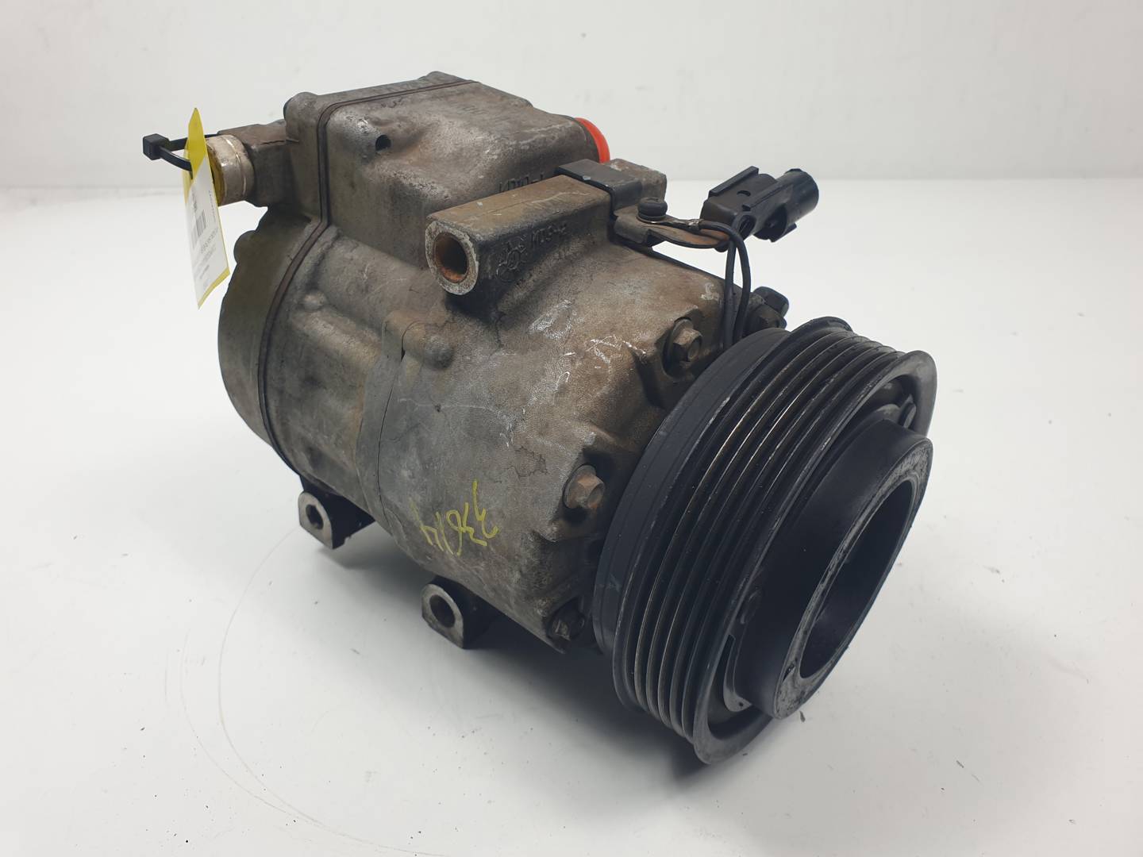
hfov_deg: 67.3
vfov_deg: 53.1
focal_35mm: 26
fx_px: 859
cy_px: 428
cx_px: 572
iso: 50
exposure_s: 1/192
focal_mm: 4.3
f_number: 2.4
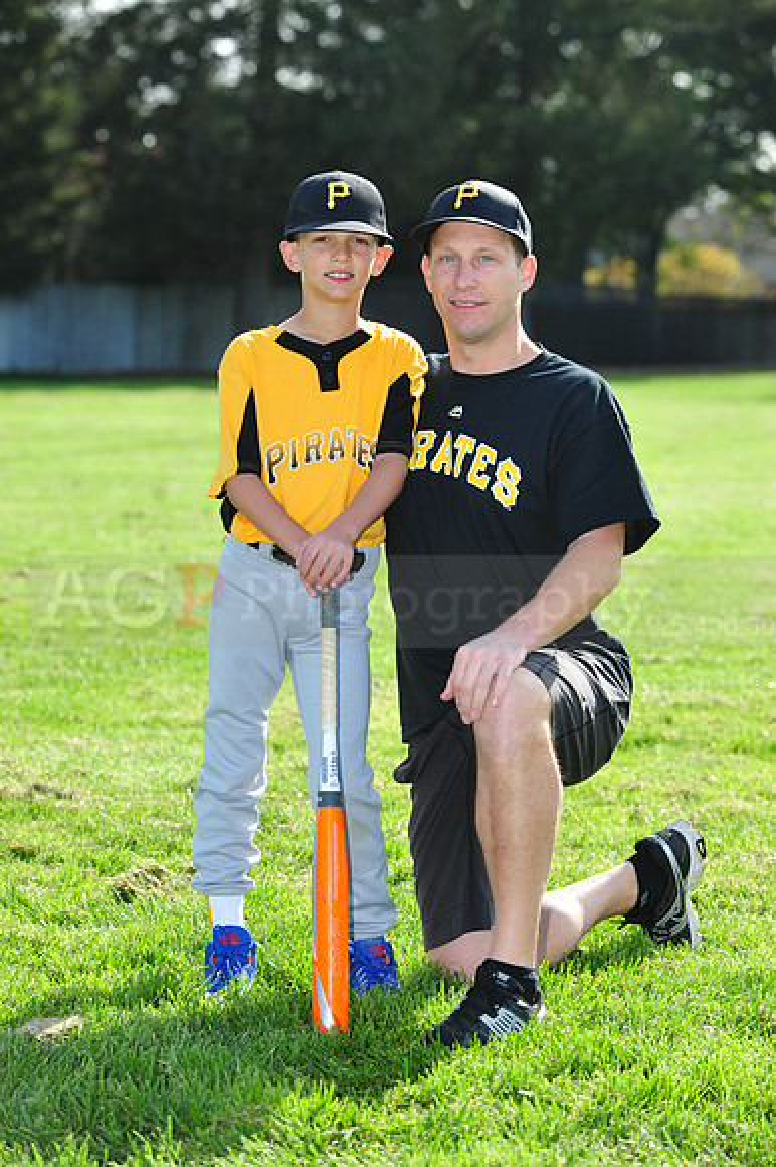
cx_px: 388
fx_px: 3884
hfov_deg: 11.4
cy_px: 584
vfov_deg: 17.1
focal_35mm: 120
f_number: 6.3
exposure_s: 1/640
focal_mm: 120
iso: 400
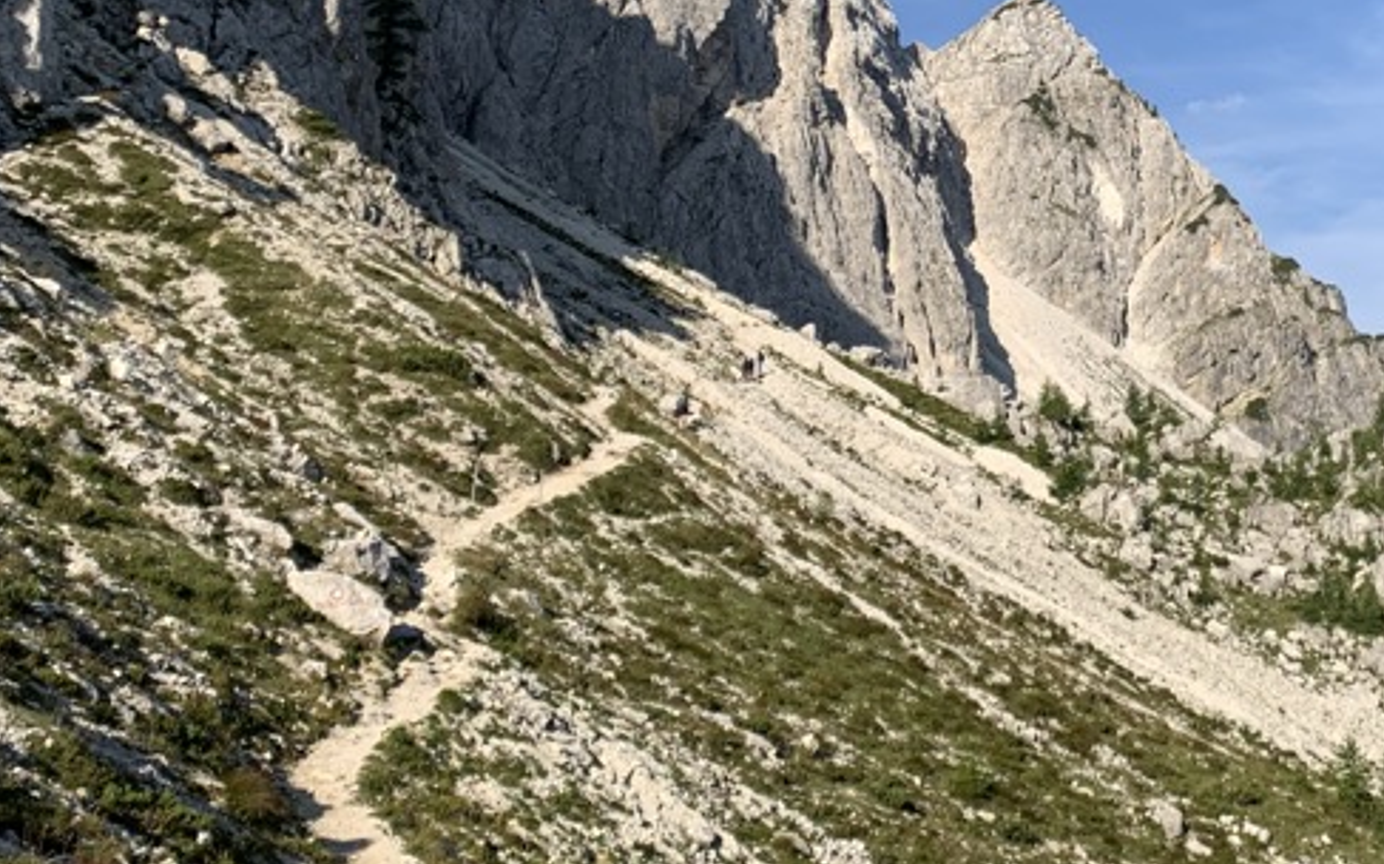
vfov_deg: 21.6
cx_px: 1040
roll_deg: +1.9
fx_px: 2187
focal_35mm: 58
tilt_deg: +15.4
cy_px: 17
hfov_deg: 34.4
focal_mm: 4.25
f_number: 1.8
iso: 25
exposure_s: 1/1916
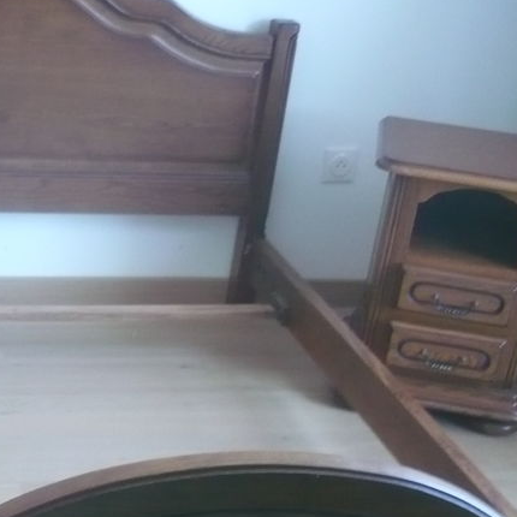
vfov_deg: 23.6
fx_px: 1217
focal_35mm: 72
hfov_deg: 23.2
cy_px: 424
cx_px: 31
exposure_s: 1/30
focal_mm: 5.8
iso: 320
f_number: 2.8
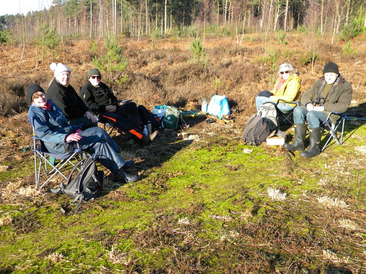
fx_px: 381
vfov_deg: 39.6
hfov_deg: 51.4
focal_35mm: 36
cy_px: 137
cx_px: 183
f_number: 3.7
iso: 80
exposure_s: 1/240
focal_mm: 6.4
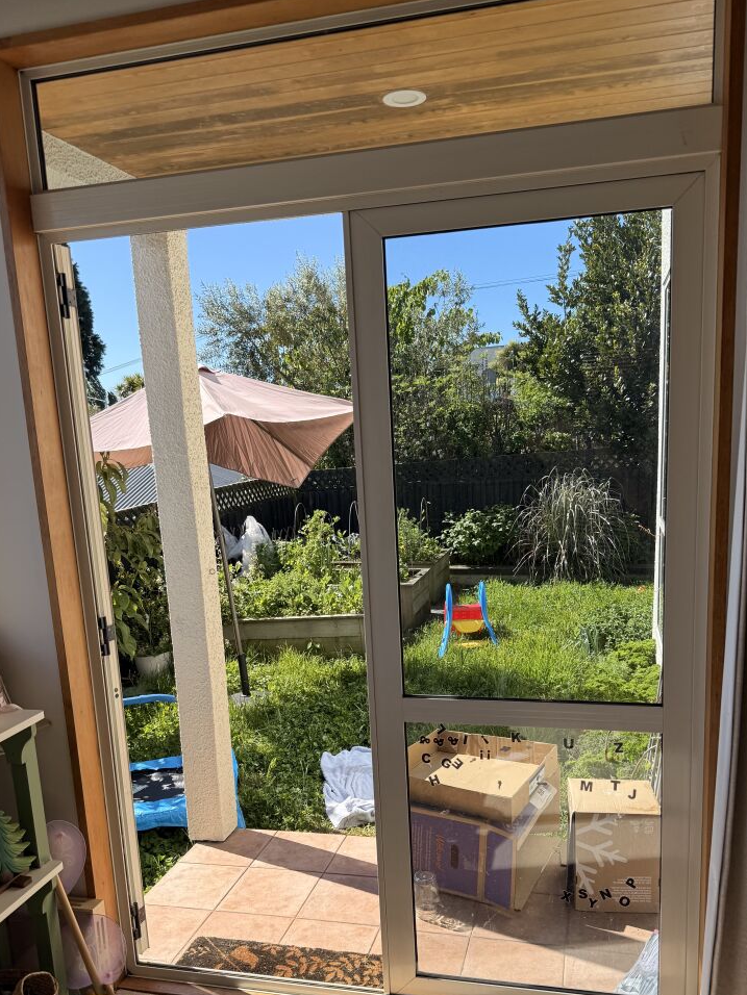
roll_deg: +1.7
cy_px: 596
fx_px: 834
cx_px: 397
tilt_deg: -10.2
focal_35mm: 29
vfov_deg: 61.1
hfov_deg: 48.2
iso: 80
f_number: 1.78
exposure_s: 1/2232
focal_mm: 6.76
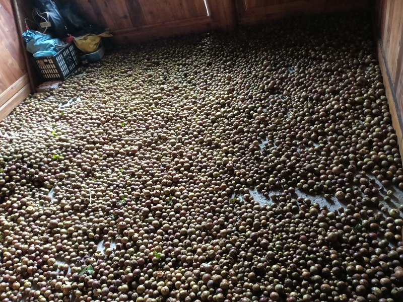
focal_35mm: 27
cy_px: 151
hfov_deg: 65.3
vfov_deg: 51.4
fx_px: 314
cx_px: 202
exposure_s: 1/33.3
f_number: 1.8
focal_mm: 3.61
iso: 640
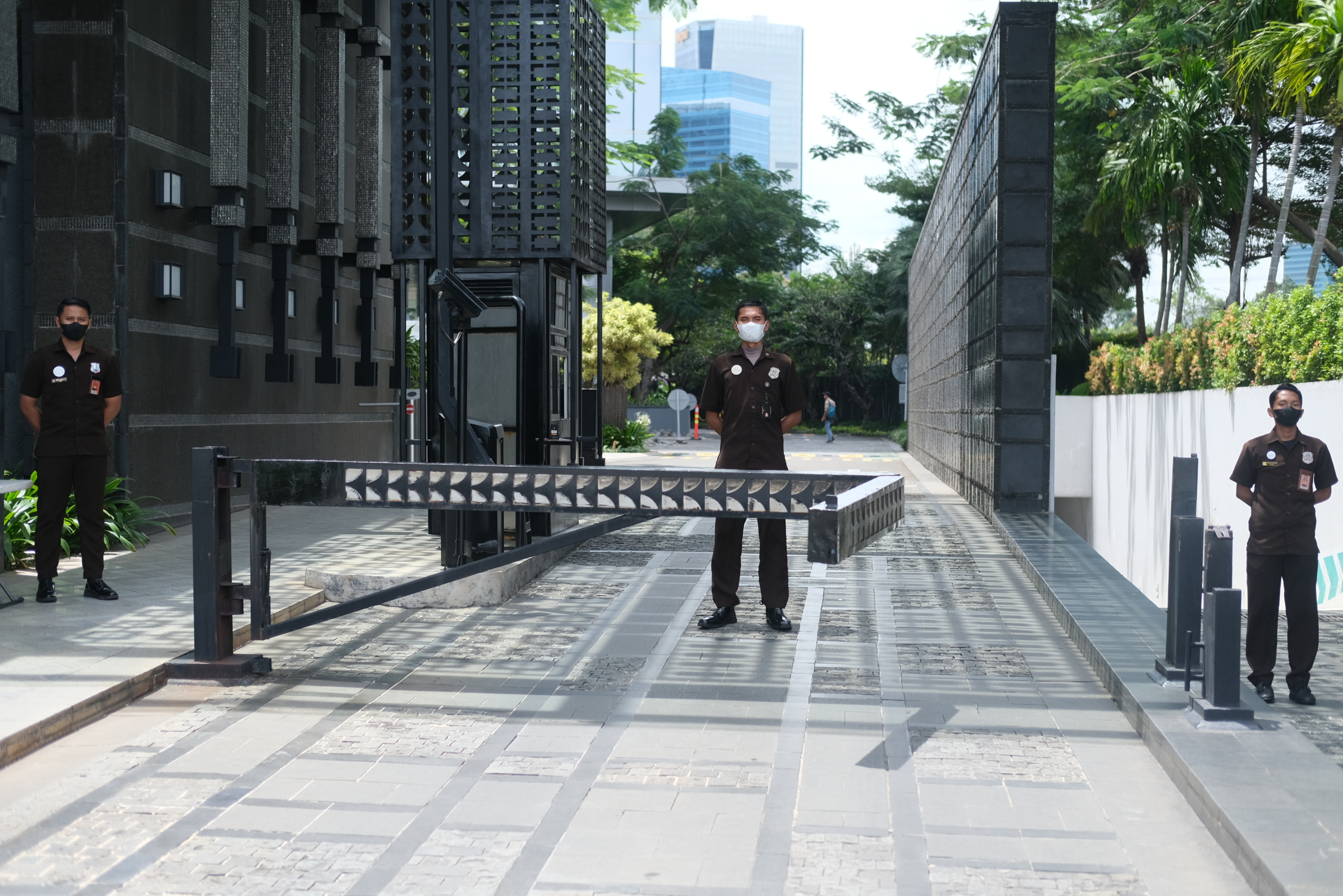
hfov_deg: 37.5
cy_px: 448
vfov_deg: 25.5
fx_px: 1977
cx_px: 672
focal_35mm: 53
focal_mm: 35
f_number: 2.5
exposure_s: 1/1900
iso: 320
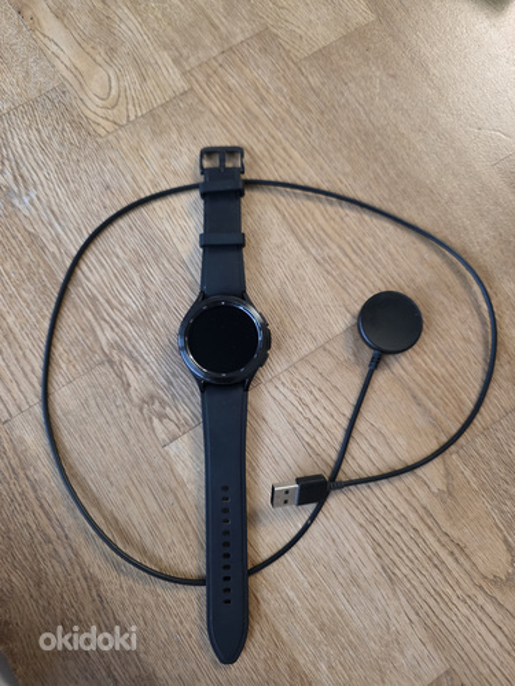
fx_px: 456
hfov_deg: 58.9
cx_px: 258
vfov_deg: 73.9
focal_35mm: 23
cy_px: 343
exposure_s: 1/100
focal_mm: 6.3
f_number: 1.7
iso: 800
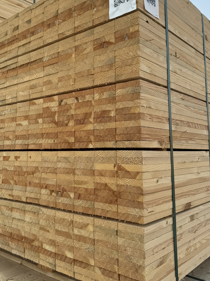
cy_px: 115
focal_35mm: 34
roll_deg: +0.5
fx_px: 275
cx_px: 77
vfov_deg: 53.6
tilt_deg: +5.7
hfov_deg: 41.4
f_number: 1.78
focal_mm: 6.76
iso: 80
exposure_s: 1/2174
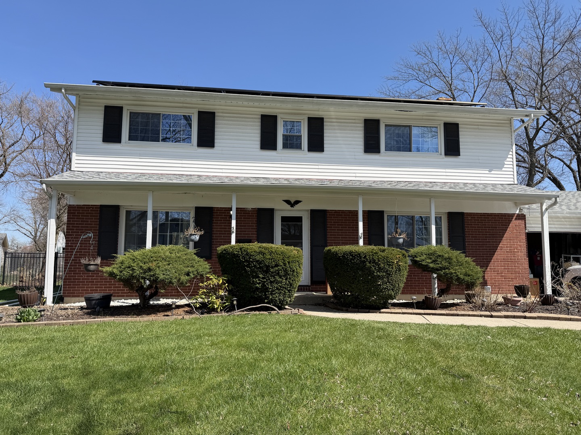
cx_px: 290
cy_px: 218
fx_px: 403
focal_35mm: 24
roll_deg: -0.3
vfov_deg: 56.8
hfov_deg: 71.6
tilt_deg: +6.0
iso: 80
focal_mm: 6.76
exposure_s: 1/3584
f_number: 1.78
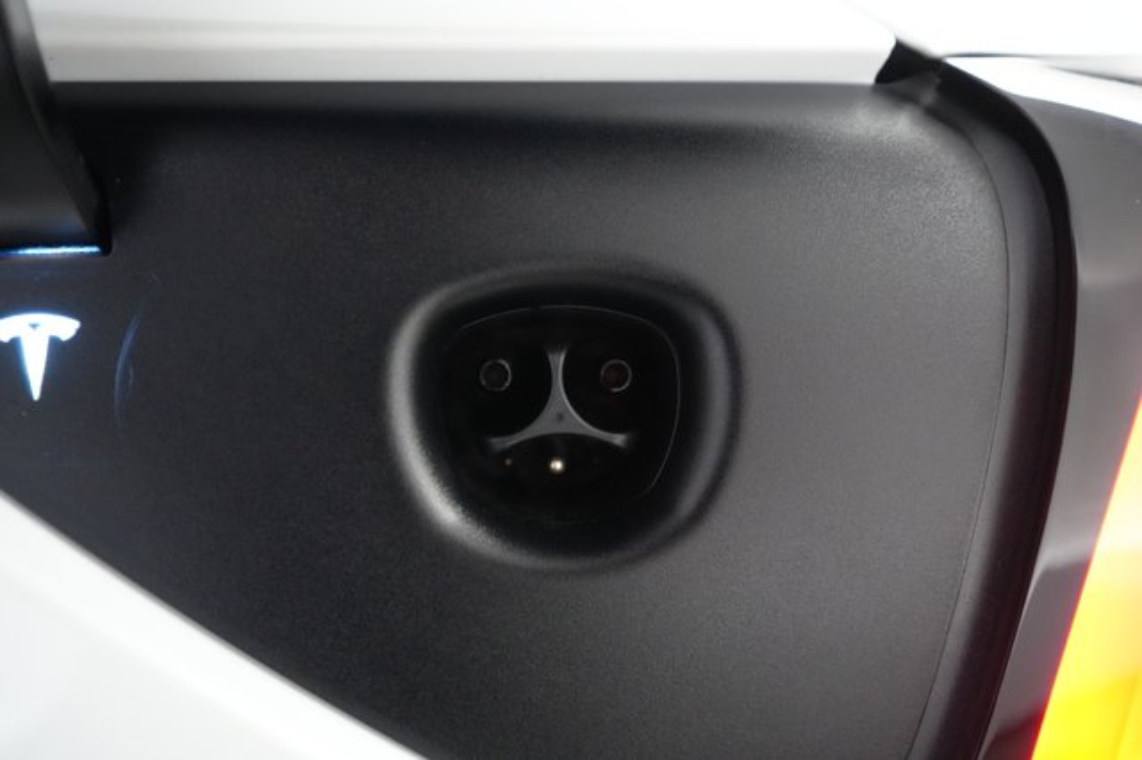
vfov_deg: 46.4
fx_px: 888
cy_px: 380
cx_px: 571
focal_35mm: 28
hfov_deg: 65.5
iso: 12800
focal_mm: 28
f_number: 4
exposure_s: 1/160
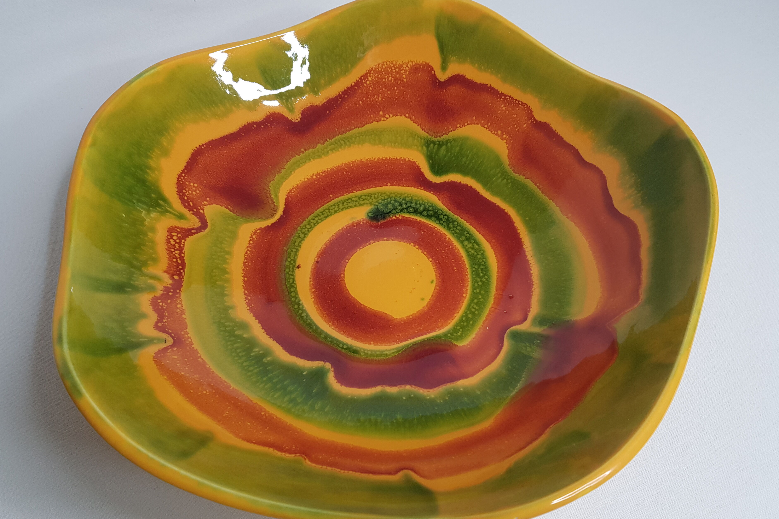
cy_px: 278
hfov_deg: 63.7
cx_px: 397
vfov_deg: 44.9
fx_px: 627
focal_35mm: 29
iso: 80
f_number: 1.7
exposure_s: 1/100
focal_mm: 4.2
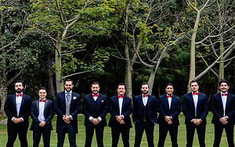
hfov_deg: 30.4
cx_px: 85
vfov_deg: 19.5
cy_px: 65
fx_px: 429
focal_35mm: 67
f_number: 7.1
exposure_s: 1/320
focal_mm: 34
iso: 640
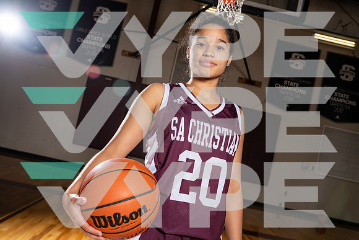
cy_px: 120
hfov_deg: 60.3
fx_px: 309
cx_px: 180
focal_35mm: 31
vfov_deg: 42.3
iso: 160
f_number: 5.6
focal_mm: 31
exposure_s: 1/250
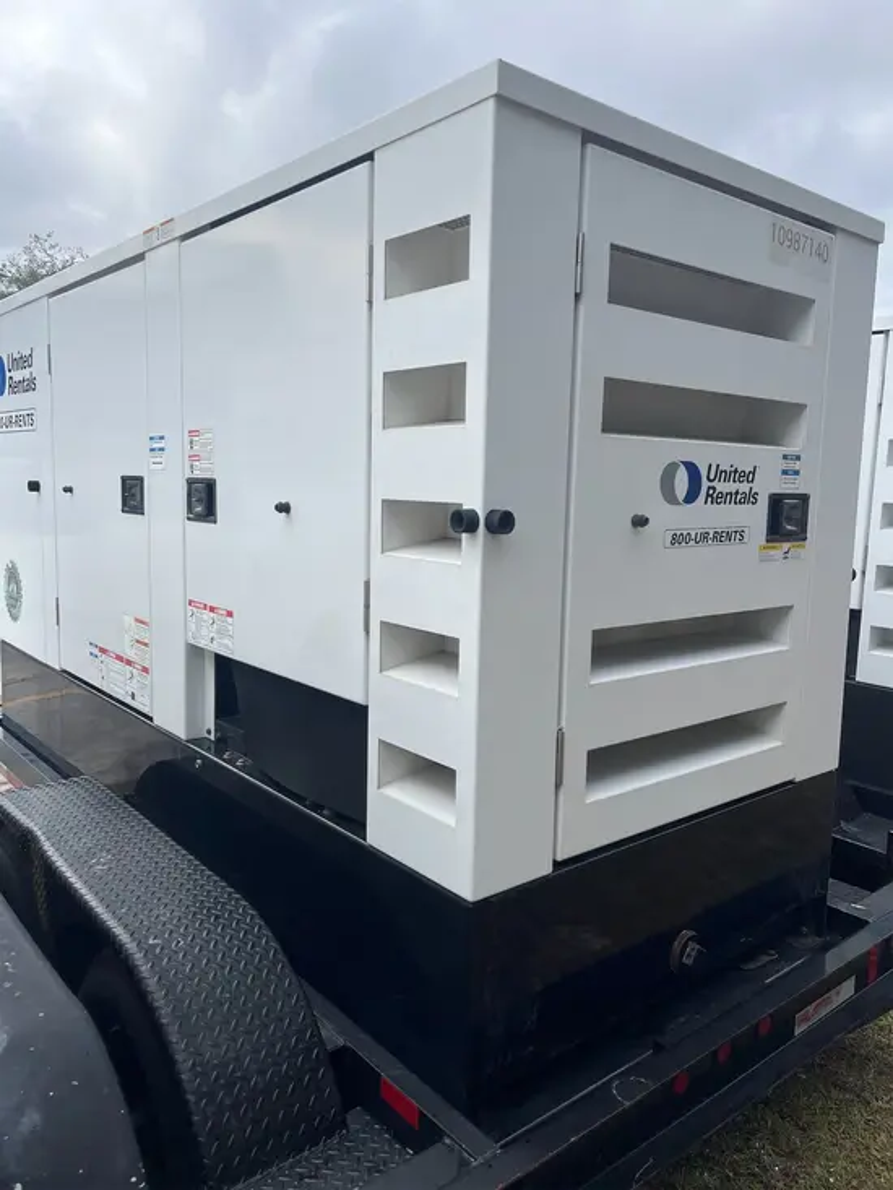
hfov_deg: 53.1
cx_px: 446
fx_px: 894
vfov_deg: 67.3
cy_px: 595
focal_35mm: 26
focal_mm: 5.1
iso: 50
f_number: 1.6
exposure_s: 1/2222
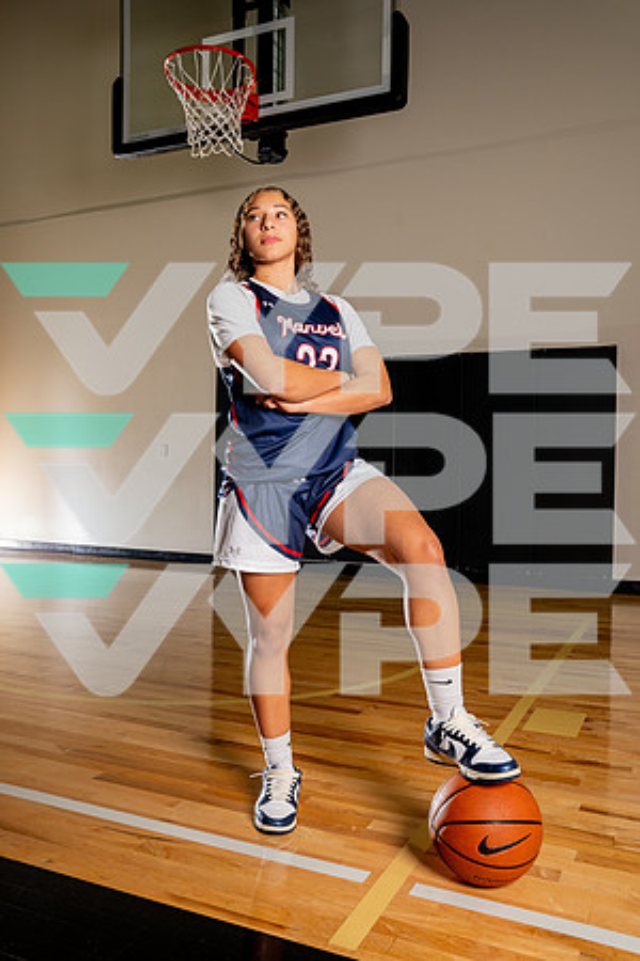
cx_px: 320
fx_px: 792
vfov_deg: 62.4
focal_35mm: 30
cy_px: 480
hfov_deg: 44.0
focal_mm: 29.7
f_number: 7.1
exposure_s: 1/200
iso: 640
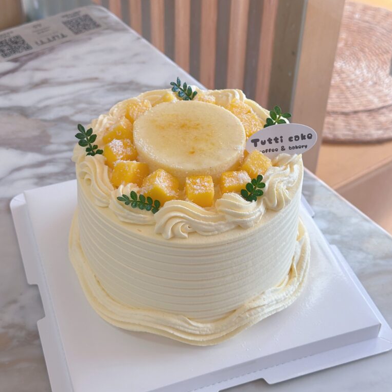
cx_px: 197
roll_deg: -2.9
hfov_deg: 30.0
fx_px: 730
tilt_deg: -41.5
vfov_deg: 30.0
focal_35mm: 57
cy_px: 178
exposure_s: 1/100
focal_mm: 6.86
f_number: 1.78
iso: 80
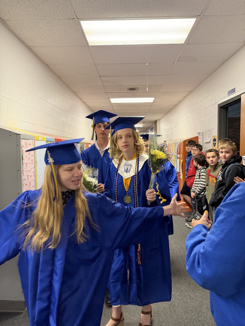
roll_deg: +0.6
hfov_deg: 56.8
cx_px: 122
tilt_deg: -4.2
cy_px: 163
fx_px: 226
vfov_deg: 71.6
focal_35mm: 24
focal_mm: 6.76
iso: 400
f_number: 1.78
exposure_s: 1/60
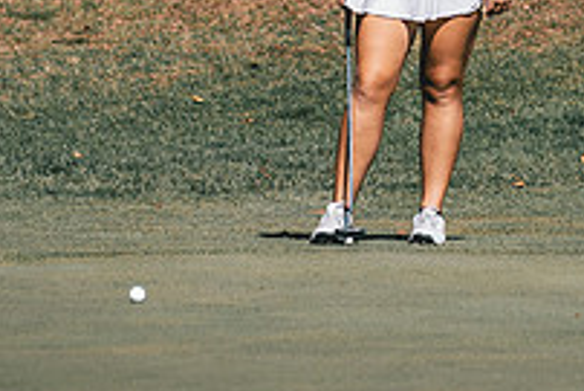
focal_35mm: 740
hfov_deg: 2.8
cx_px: 395
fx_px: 12013
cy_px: -65
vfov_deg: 1.9
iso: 200
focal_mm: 150
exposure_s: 1/3200
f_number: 2.8
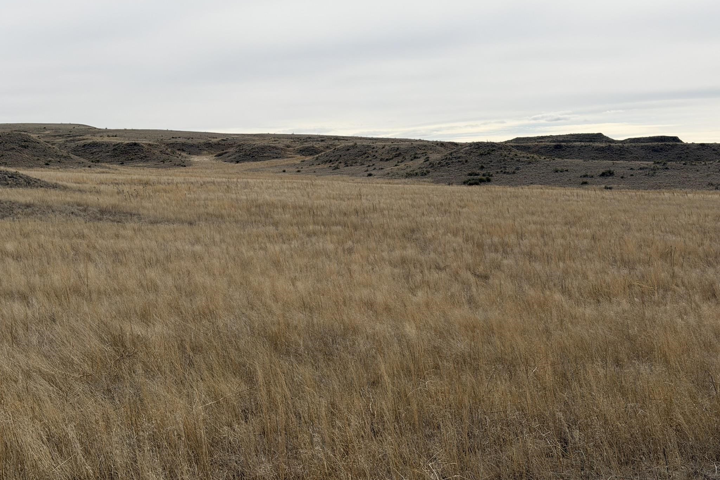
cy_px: 251
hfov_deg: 39.6
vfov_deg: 27.0
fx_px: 1000
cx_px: 360
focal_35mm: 50
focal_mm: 6.76
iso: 80
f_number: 1.78
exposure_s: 1/9901
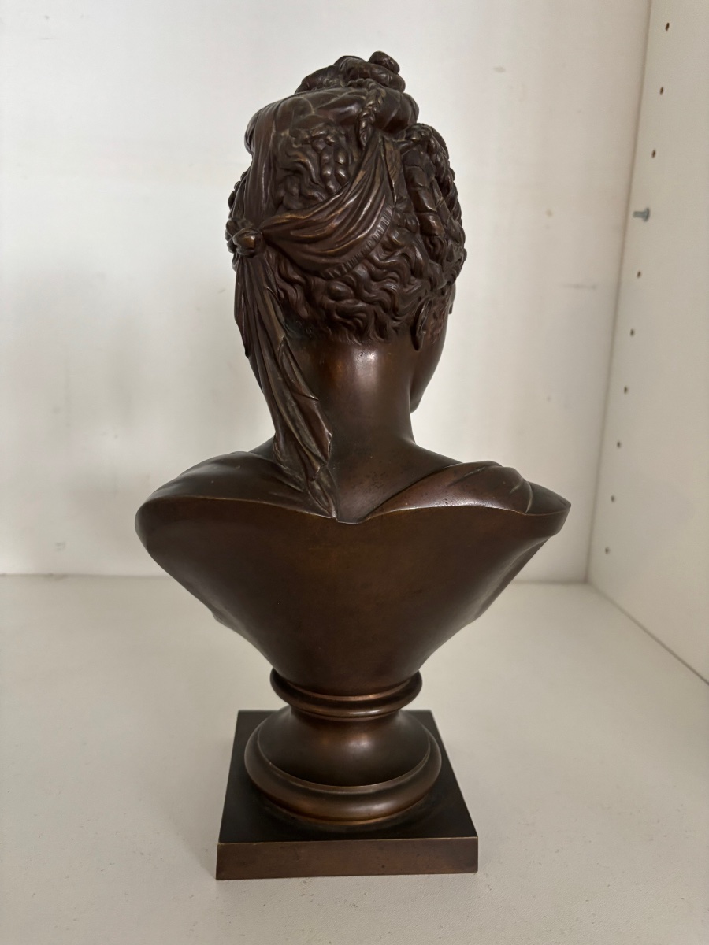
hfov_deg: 53.1
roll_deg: -3.0
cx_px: 354
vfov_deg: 67.3
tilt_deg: -10.2
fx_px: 710
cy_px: 472
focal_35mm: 26
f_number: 1.6
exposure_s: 1/50
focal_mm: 5.96
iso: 320
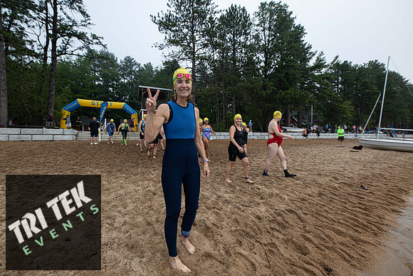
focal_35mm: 14
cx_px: 206
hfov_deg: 104.2
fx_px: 161
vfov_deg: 81.2
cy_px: 138
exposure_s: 1/640
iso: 400
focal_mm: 14
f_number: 4
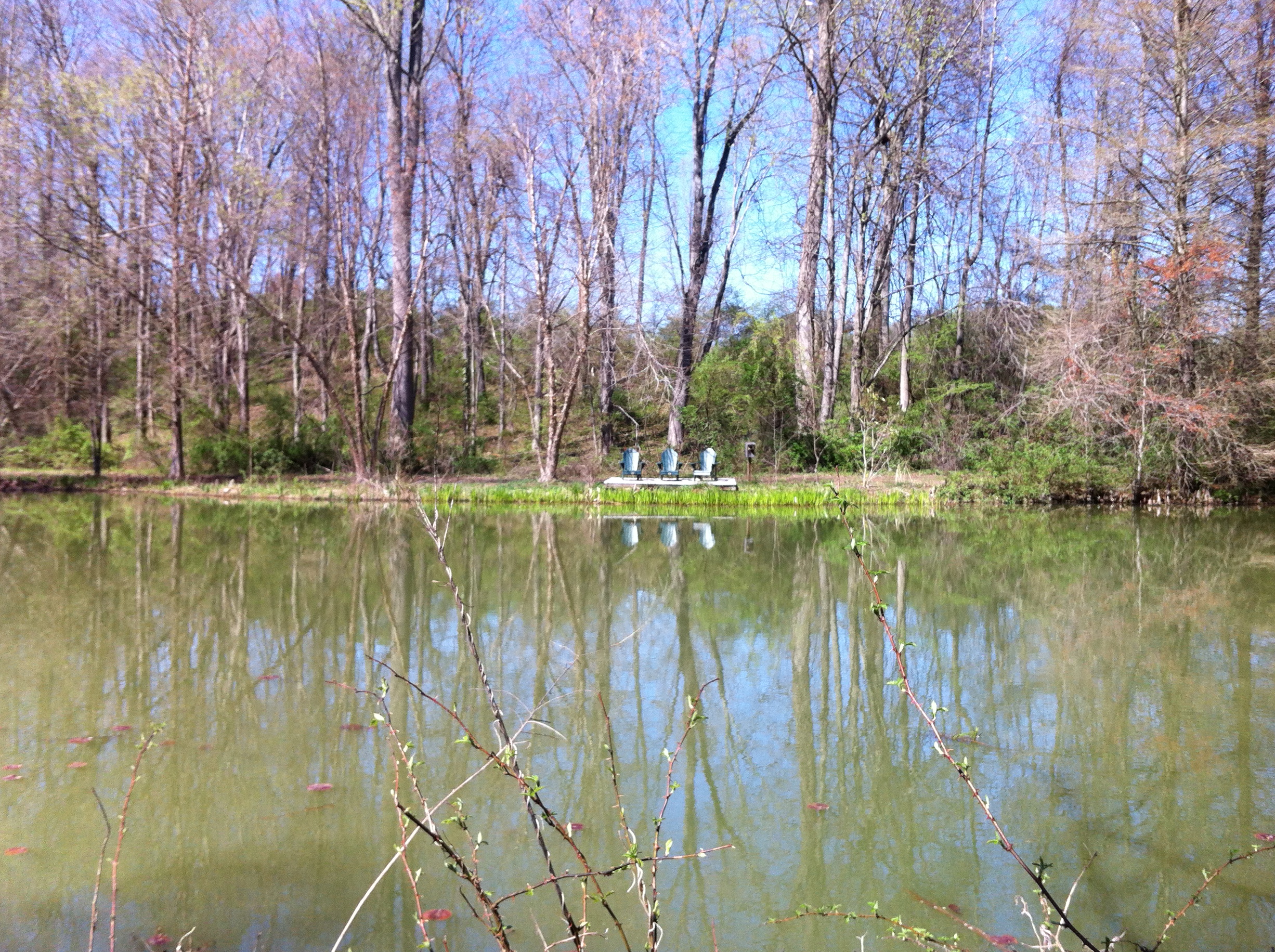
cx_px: 657
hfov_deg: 50.2
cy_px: 490
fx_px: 1361
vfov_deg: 38.6
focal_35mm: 37
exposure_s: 1/718
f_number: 2.8
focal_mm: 3.85
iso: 80
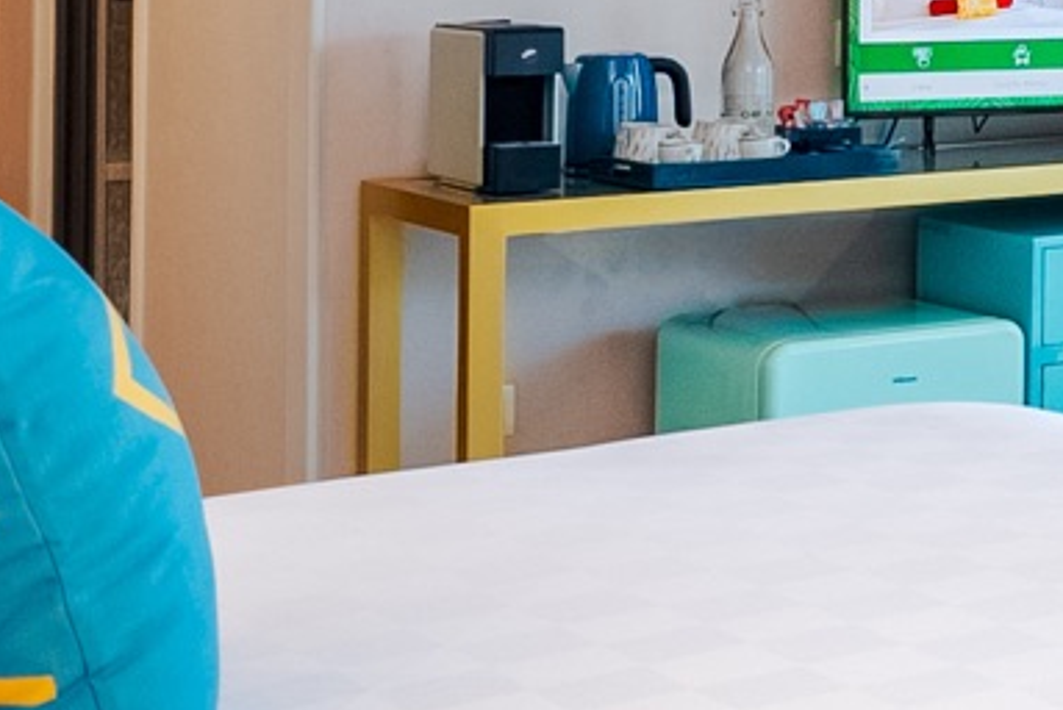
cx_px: 1893
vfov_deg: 14.1
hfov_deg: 17.6
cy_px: -165
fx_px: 2778
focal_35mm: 94
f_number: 5.6
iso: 640
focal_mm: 15
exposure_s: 1/1250
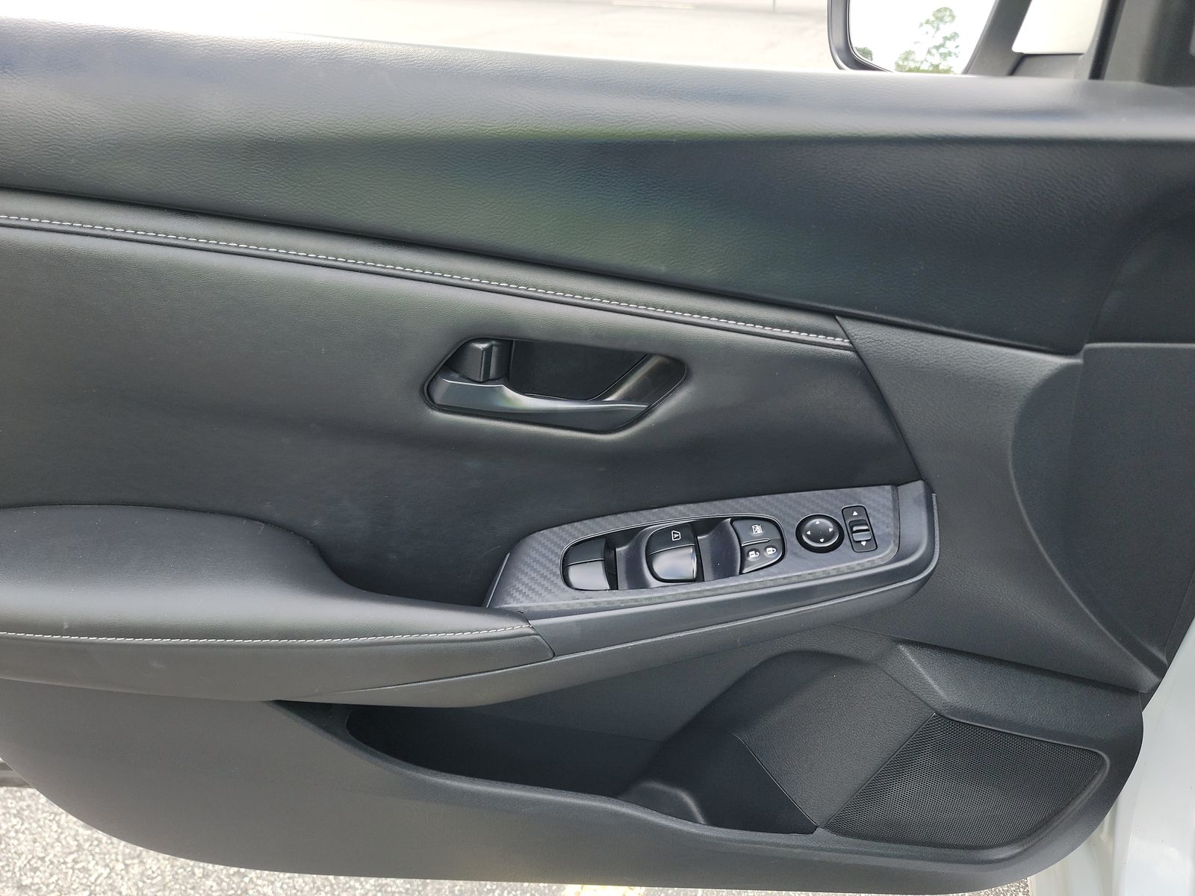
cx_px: 598
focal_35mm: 24
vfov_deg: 56.8
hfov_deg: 71.6
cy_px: 448
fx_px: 829
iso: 51
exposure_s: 1/119
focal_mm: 6.7
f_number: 1.8
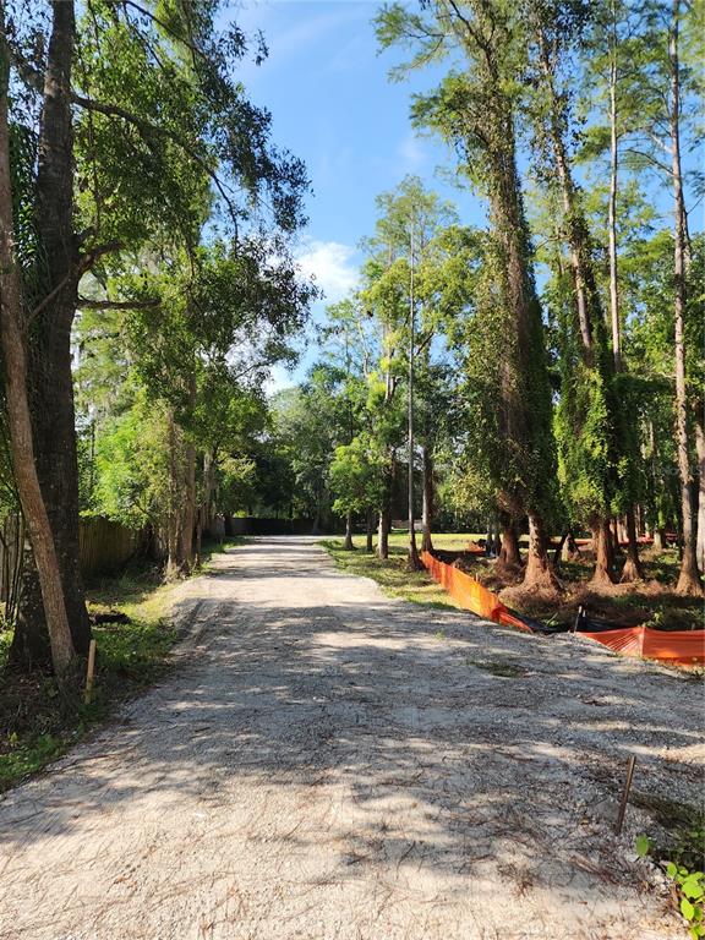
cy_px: 470
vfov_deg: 73.9
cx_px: 352
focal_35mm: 23
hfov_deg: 58.9
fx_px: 625
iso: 12
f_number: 1.8
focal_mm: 6.4
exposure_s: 1/410
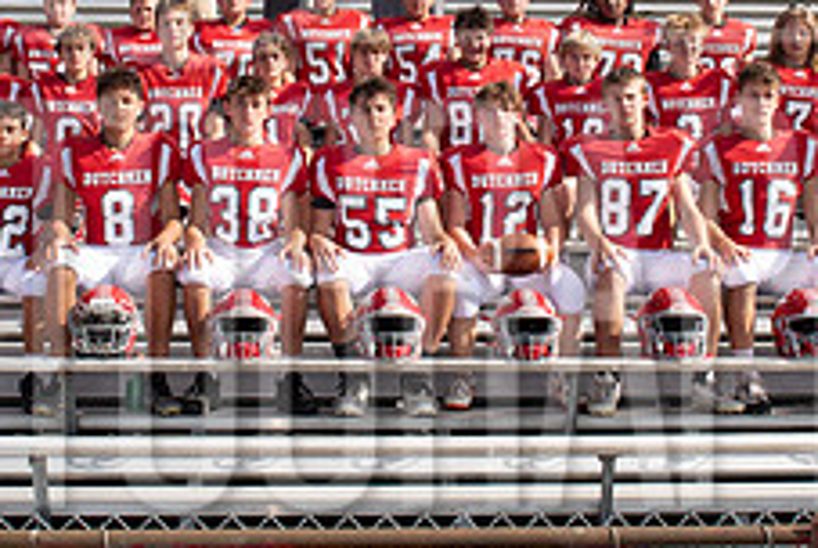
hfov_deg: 30.0
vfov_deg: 20.2
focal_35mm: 67
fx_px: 1524
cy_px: 136
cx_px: 345
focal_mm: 24
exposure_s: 1/250
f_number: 11
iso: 250
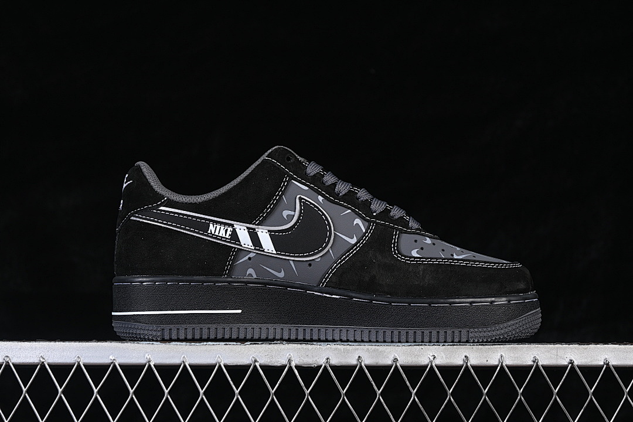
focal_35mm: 75
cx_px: 316
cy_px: 211
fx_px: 1319
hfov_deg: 27.0
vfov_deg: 18.2
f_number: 6.3
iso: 160
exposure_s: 1/60
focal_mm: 50
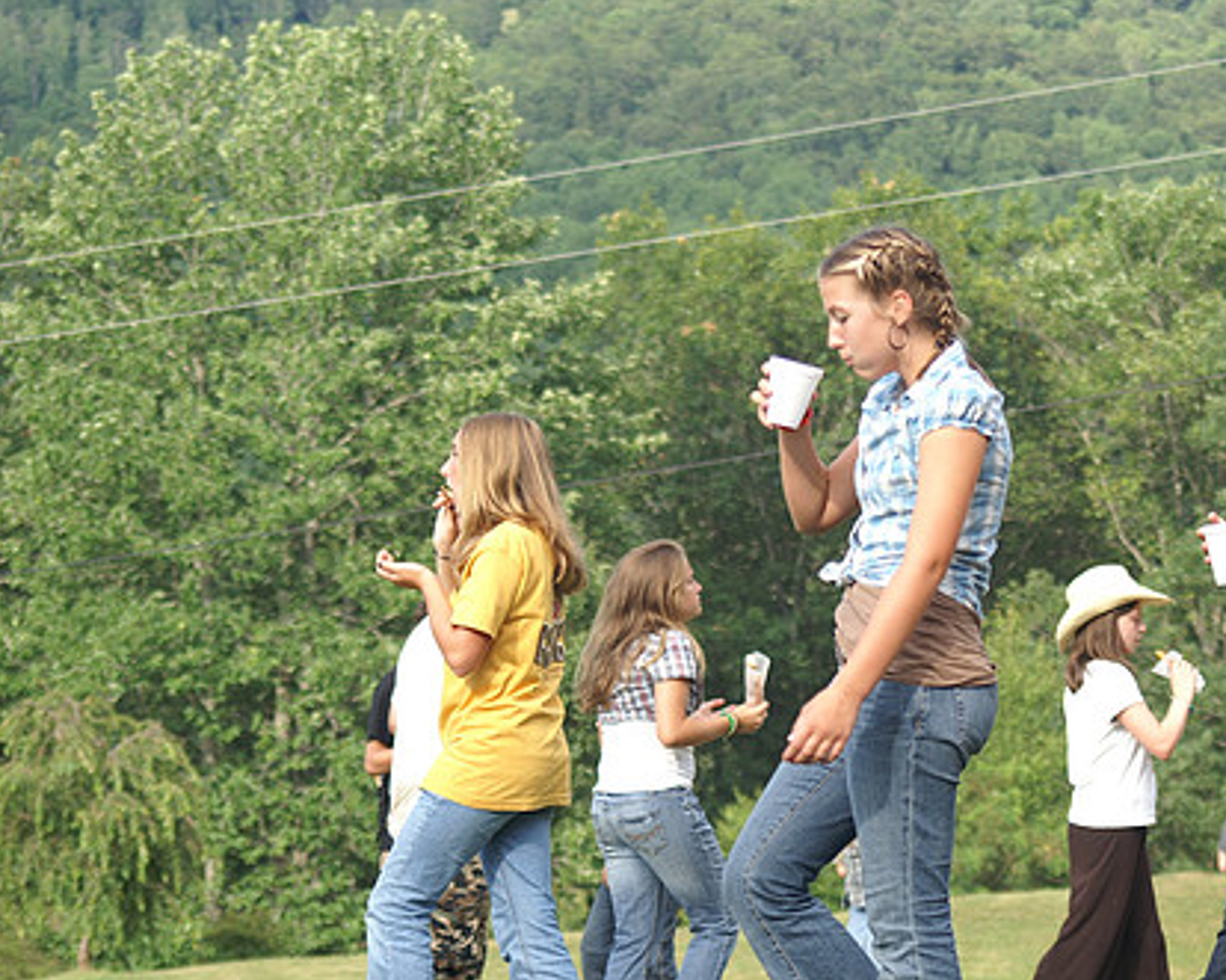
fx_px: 5006
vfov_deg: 11.2
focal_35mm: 138
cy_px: 563
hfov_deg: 13.9
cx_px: 838
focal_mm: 70
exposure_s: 1/320
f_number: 5
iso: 100
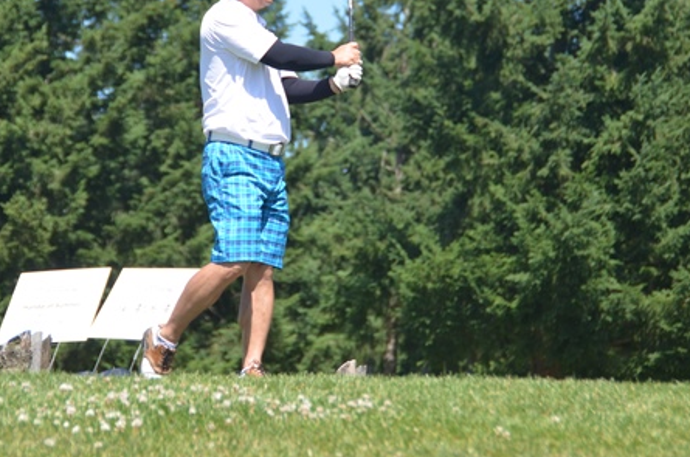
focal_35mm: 177
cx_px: 288
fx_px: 3386
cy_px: 141
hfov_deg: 11.6
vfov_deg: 7.7
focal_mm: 82
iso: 100
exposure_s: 1/250
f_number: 6.3
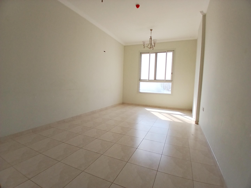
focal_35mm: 17
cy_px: 94
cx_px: 126
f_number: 2.2
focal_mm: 1.4
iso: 64
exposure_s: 1/50
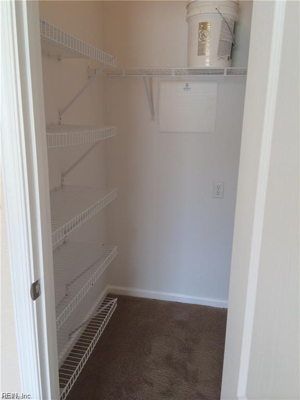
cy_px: 200
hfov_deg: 46.8
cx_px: 150
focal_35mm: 30
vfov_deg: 60.0
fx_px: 347
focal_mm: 4.12
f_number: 2.2
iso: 40
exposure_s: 1/60
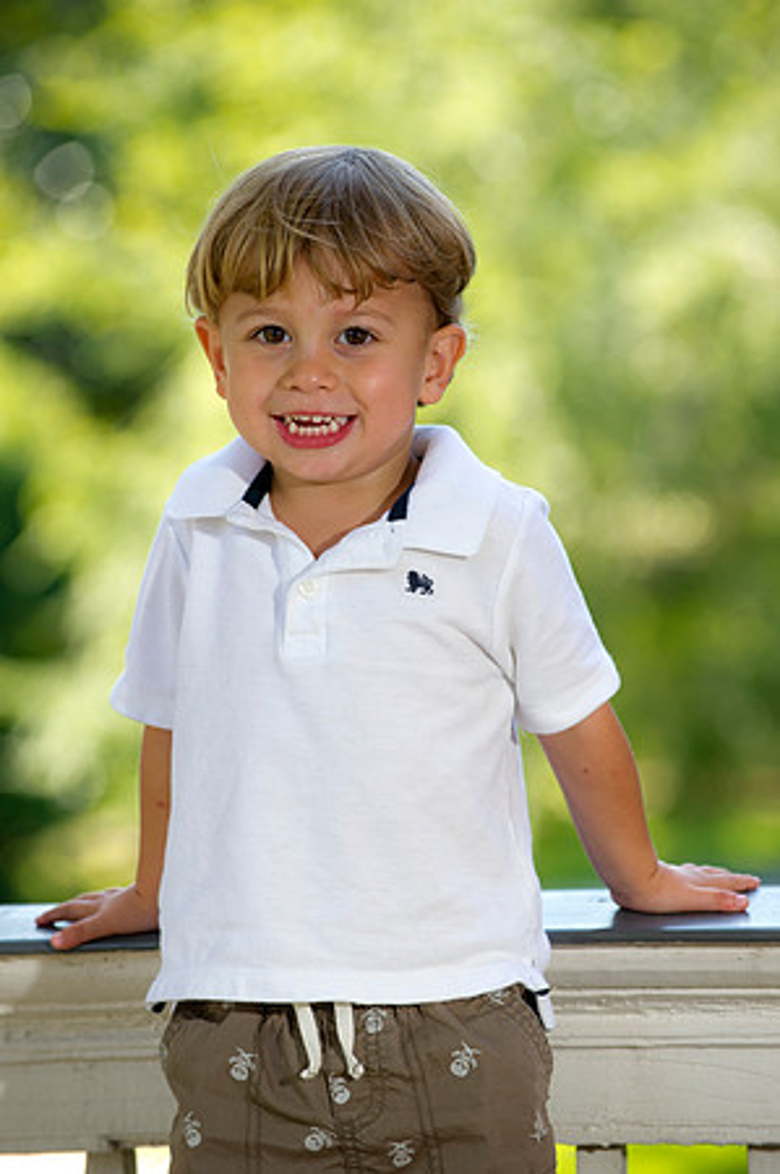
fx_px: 5537
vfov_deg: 12.1
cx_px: 390
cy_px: 587
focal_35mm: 170
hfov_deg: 8.1
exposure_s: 1/250
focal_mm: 170
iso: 320
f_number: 4
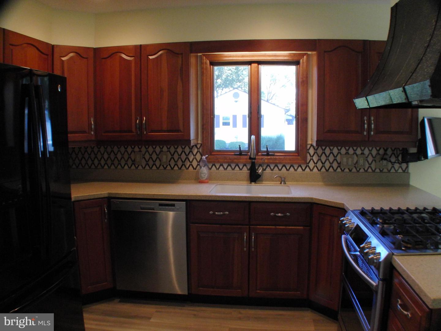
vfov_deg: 39.7
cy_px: 166
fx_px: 459
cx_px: 220
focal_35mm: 36
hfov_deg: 51.4
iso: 400
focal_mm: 7.3
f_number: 4.2
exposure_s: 1/60
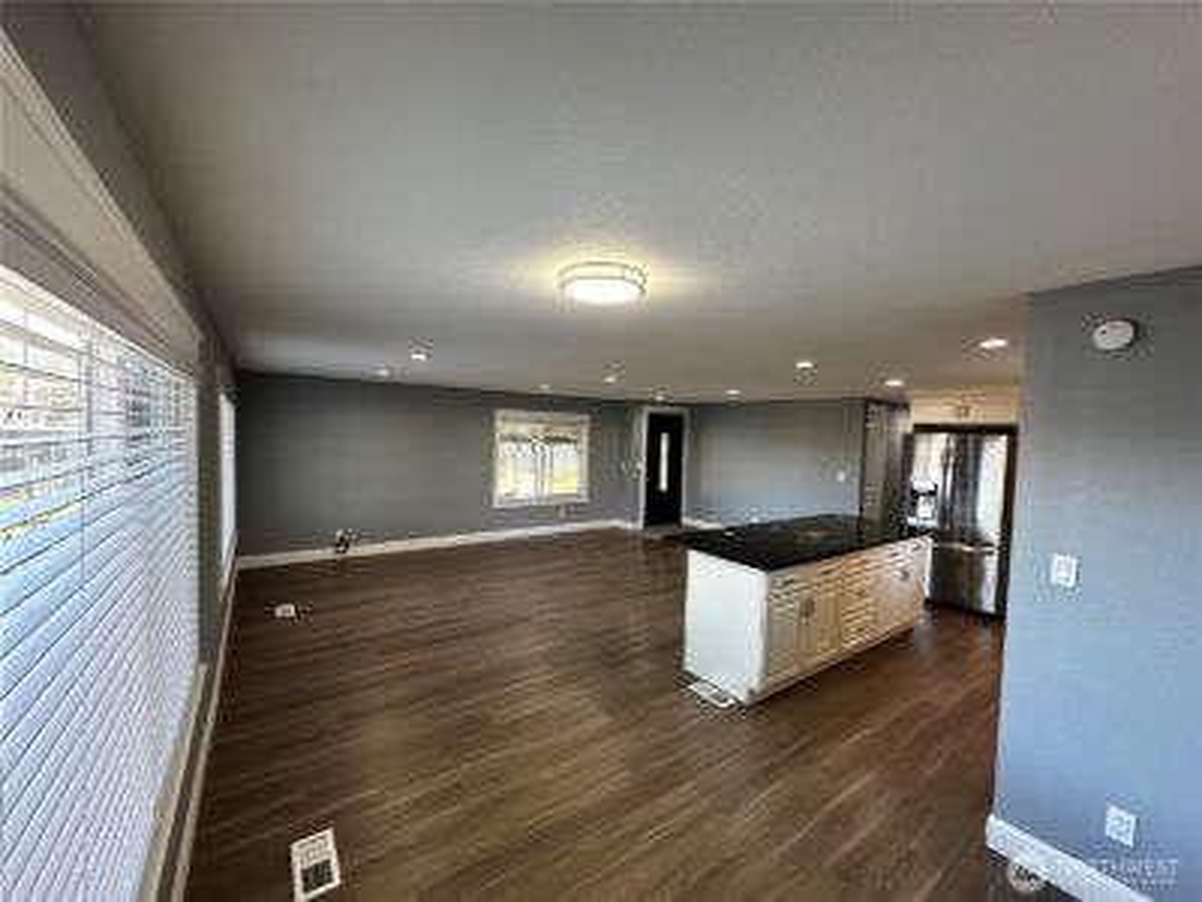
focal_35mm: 14
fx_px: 486
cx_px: 601
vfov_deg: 85.7
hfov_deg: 102.1
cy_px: 451
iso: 200
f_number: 2.2
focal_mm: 2.22
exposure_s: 1/120
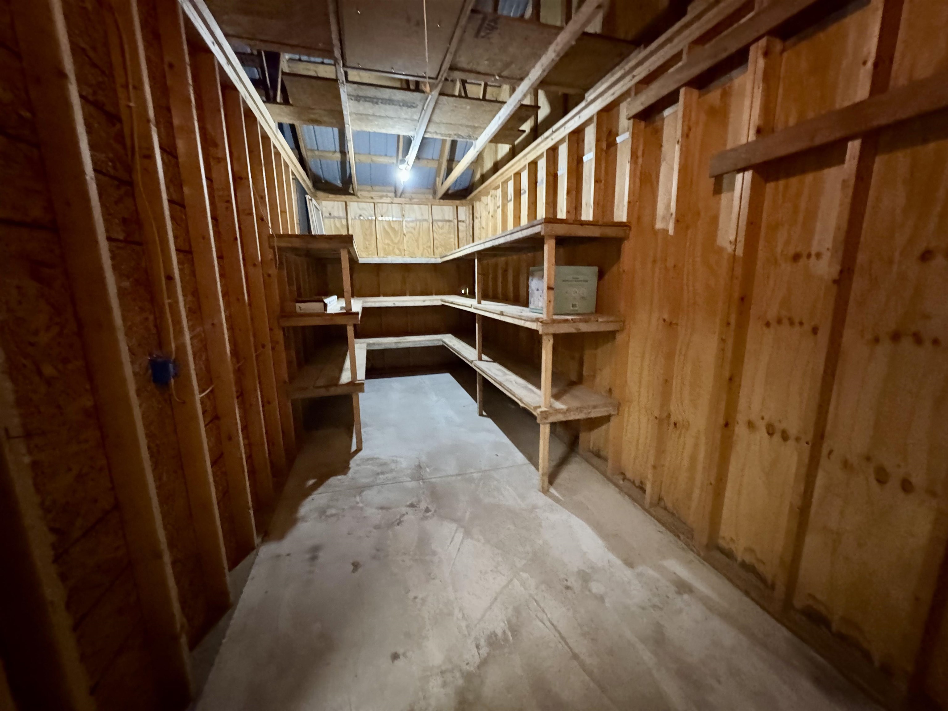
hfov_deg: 102.1
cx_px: 474
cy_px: 356
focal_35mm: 14
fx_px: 383
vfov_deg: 85.7
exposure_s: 1/40
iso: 1250
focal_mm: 2.22
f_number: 2.2
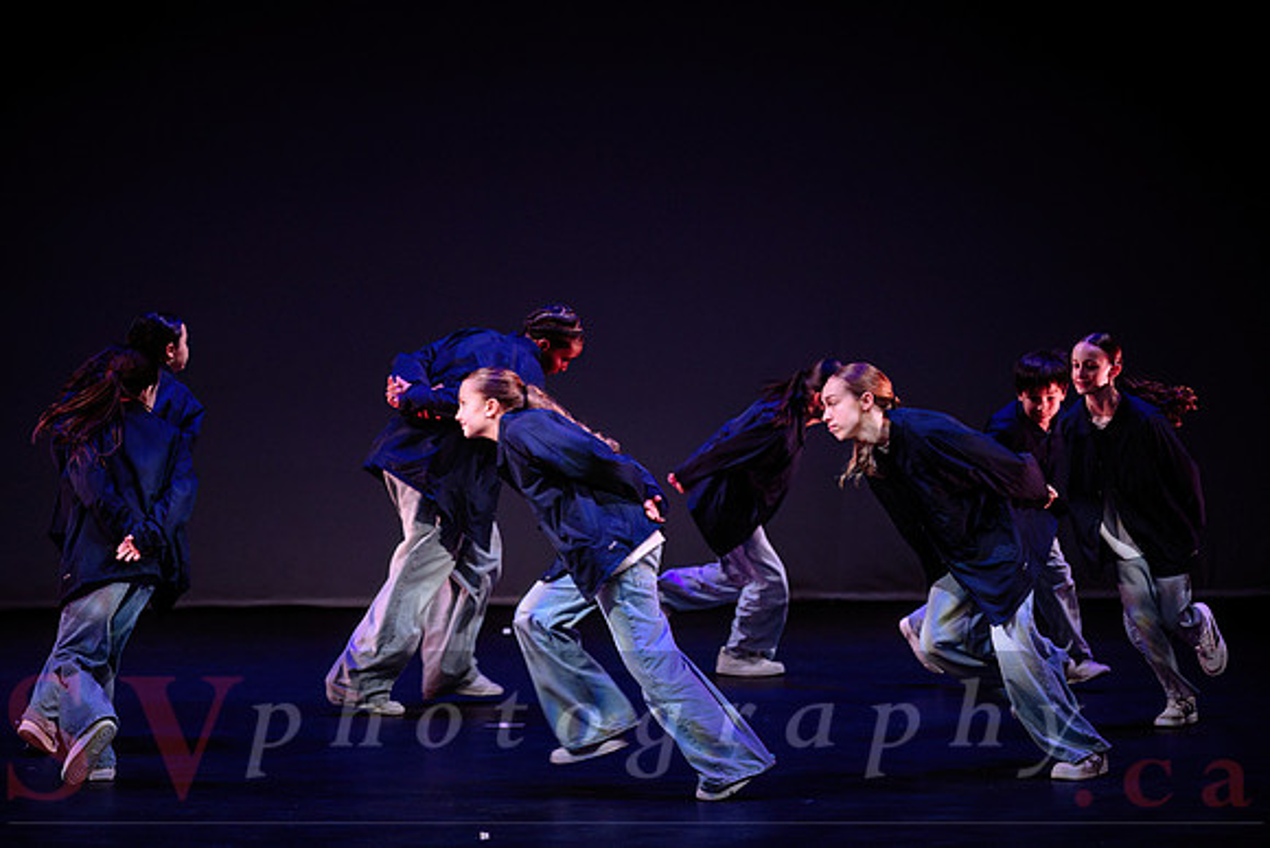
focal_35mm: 153
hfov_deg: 13.4
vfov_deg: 8.9
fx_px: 5416
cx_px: 548
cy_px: 479
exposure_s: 1/400
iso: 1600
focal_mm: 135
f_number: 2.8
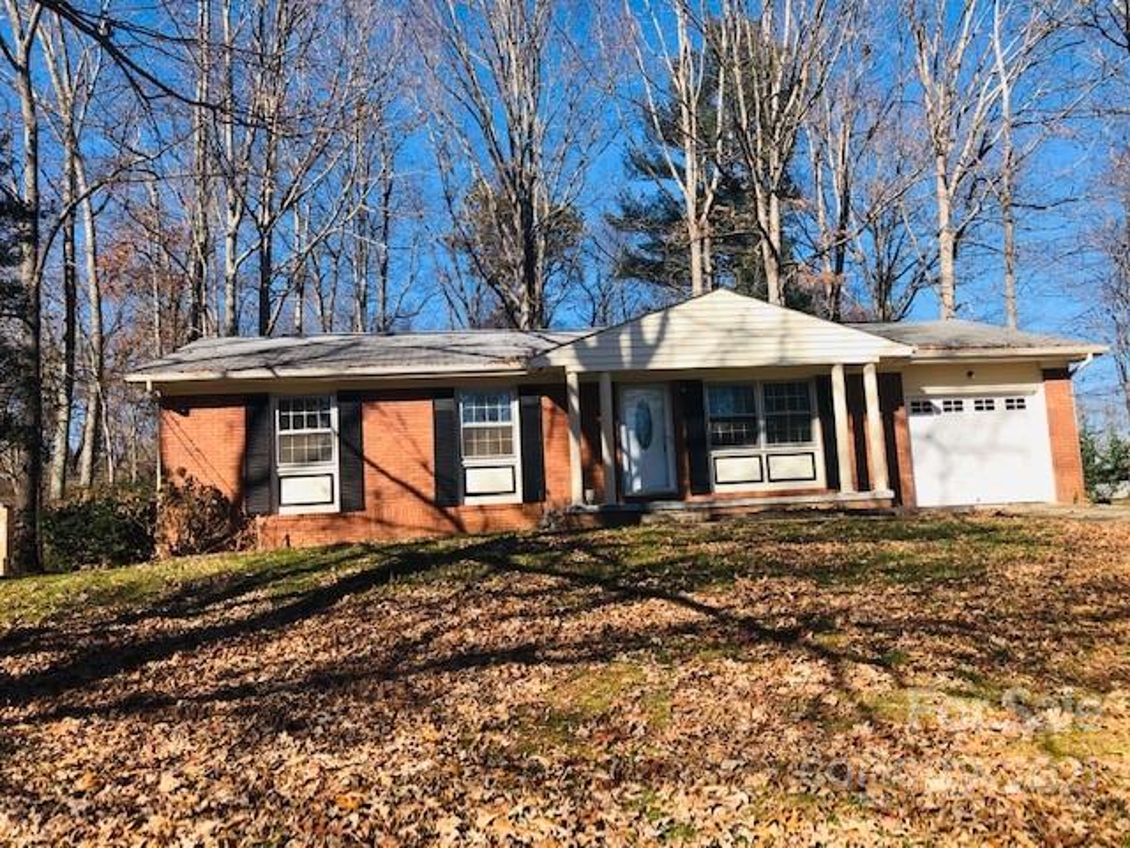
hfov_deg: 63.4
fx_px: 914
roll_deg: +2.7
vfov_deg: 49.7
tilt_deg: +7.3
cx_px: 565
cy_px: 424
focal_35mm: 28
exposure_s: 1/1297
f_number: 1.8
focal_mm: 3.99
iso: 20
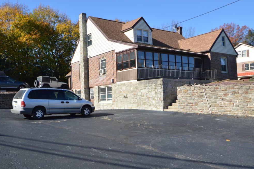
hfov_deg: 54.4
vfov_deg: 37.7
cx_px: 113
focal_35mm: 35
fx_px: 247
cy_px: 97
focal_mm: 20
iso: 100
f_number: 8
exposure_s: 1/250
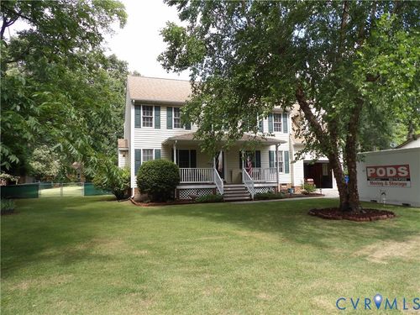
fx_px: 291
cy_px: 158
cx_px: 210
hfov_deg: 71.6
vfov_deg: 56.8
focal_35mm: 24
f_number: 3.2
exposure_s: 1/333
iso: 100
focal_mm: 4.3
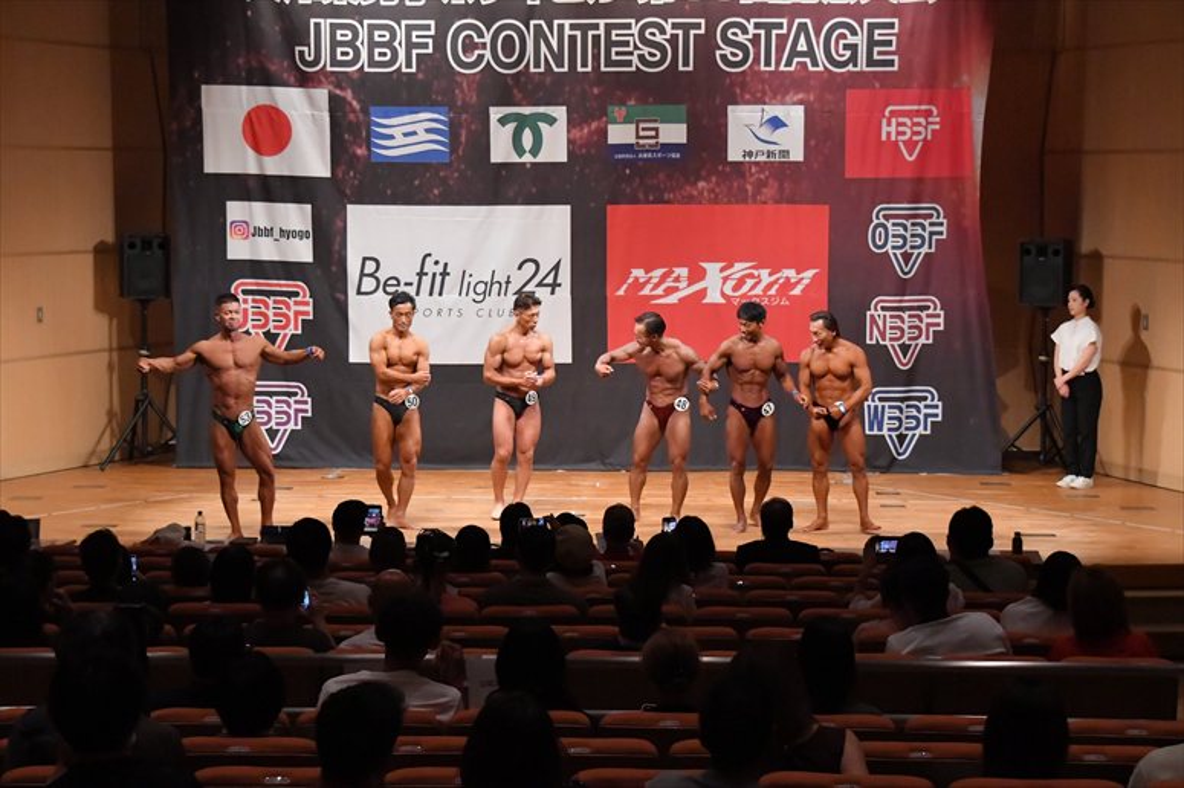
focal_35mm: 87
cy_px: 394
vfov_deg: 15.7
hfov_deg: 23.4
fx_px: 2860
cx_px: 592
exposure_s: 1/400
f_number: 5.6
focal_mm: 58
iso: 9000
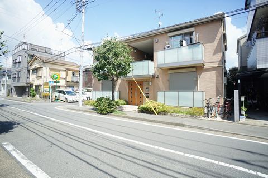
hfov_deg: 73.7
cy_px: 89
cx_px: 134
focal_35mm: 24
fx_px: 179
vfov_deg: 53.1
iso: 100
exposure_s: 1/100
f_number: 7.1
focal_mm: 16
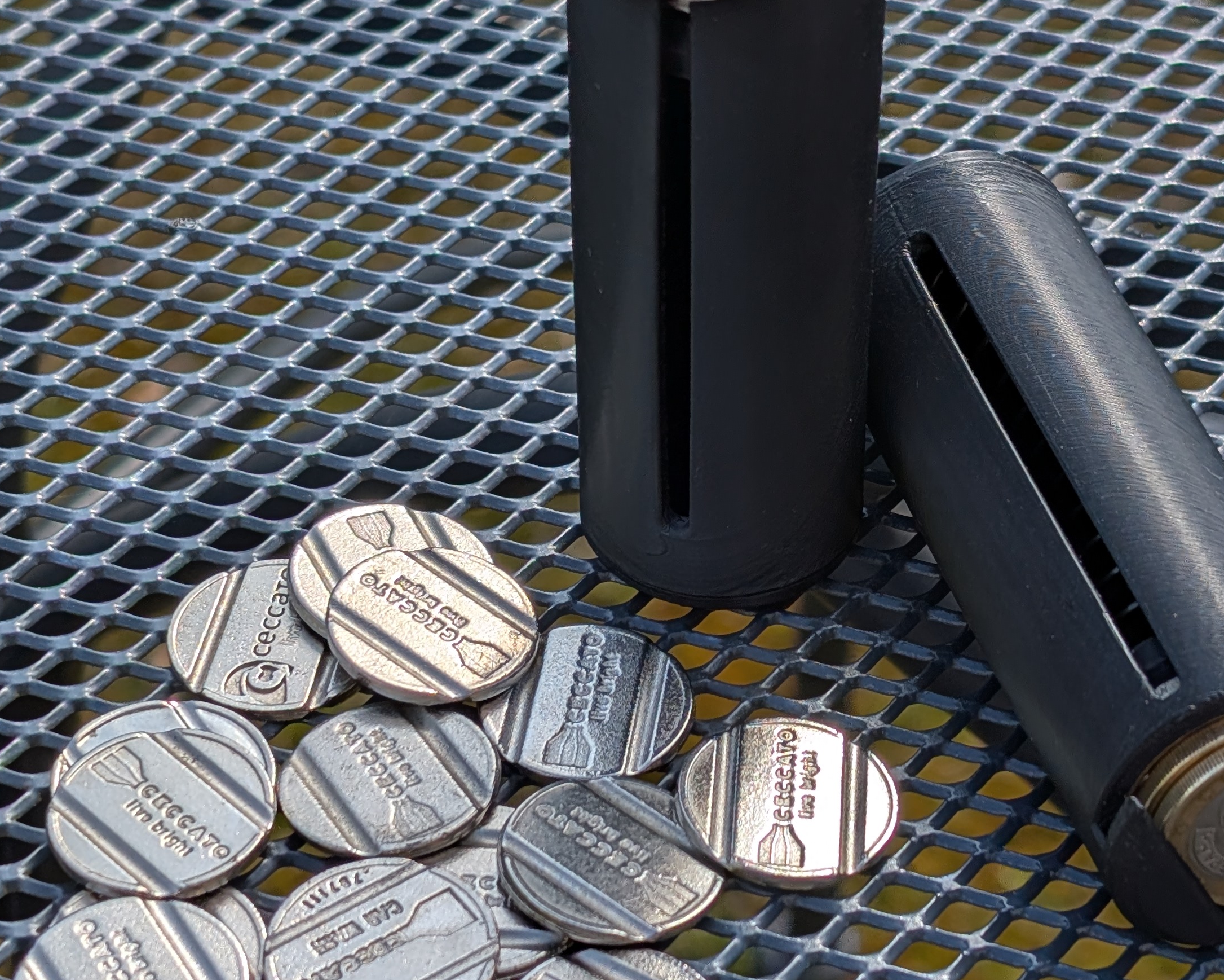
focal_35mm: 90
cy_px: 516
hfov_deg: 21.3
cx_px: 679
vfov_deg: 17.1
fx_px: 3260
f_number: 1.68
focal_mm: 6.9
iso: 20
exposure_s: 1/1748
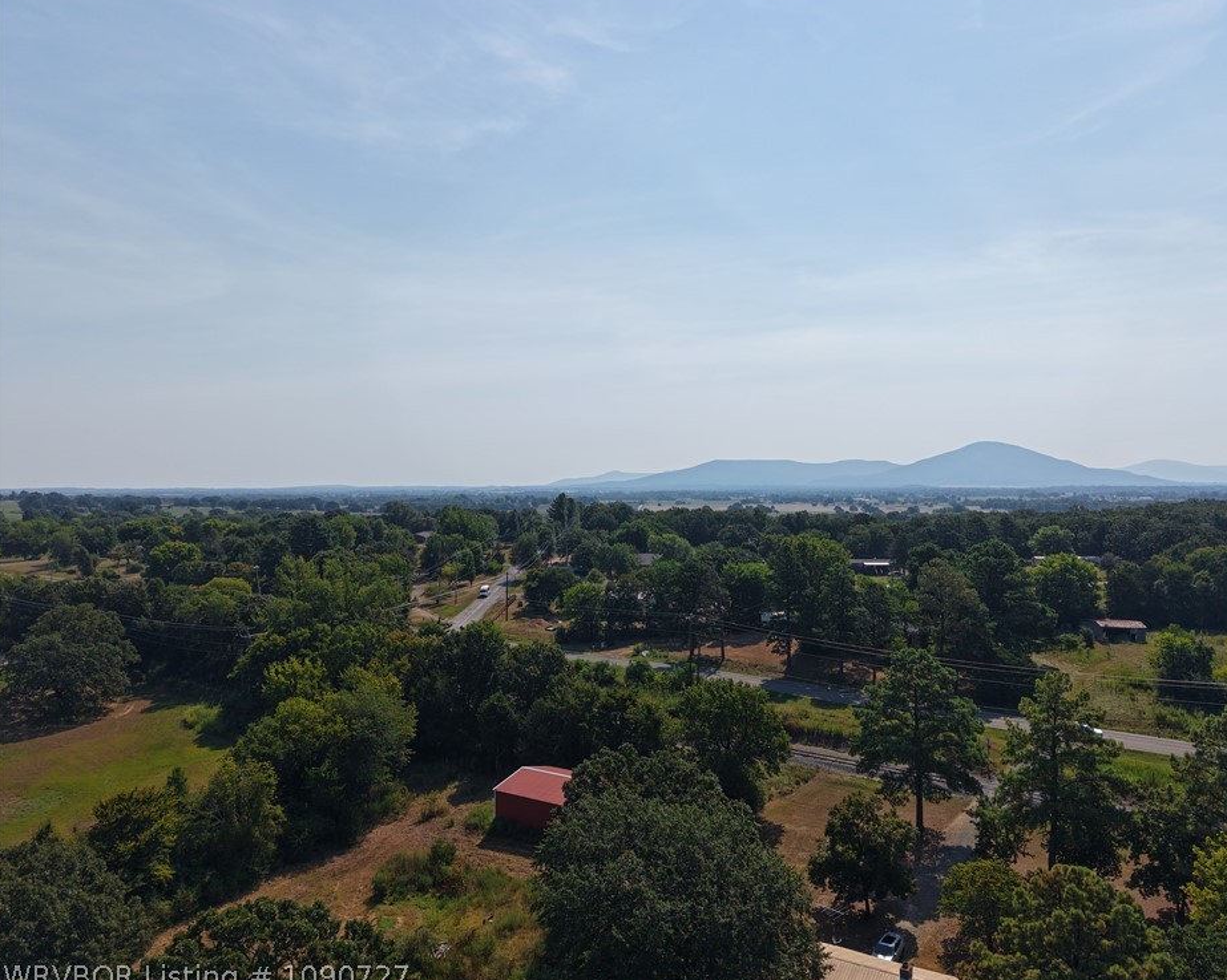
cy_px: 489
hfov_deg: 65.9
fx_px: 944
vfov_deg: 54.9
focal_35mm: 26
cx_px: 677
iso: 170
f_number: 1.8
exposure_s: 1/8000
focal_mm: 8.67
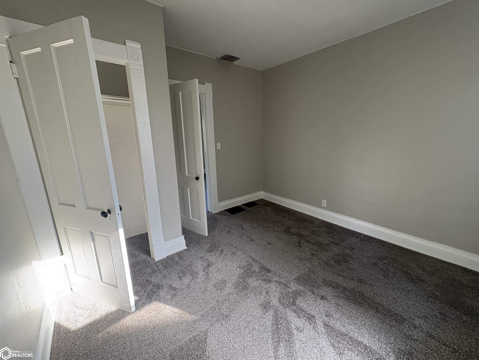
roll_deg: +1.7
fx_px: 194
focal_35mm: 14
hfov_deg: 102.1
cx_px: 240
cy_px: 180
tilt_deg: -12.6
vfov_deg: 85.7
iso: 200
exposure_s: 1/99
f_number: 2.2
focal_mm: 2.22
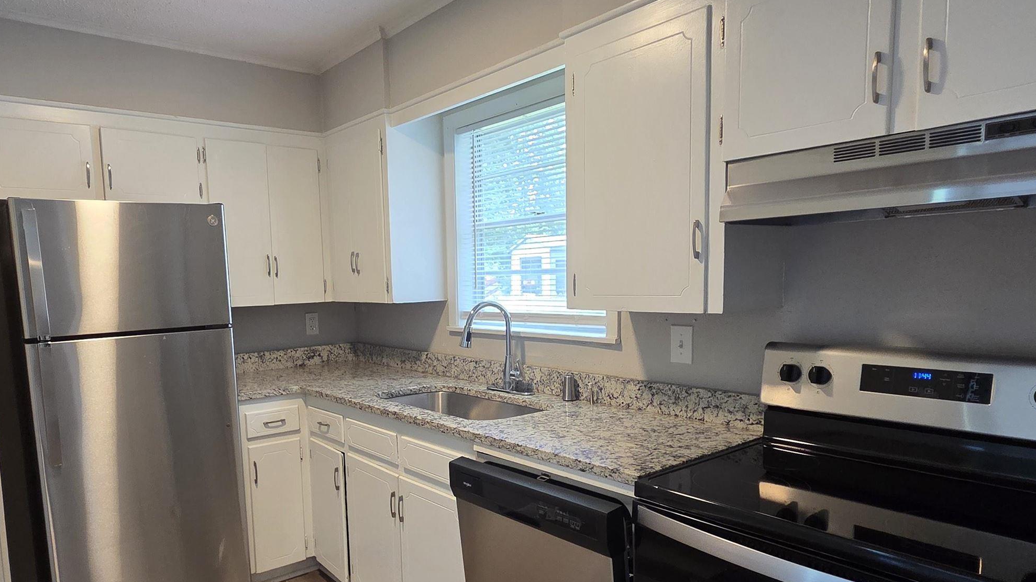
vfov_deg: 50.9
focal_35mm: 22
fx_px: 604
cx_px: 431
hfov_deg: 80.5
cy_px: 364
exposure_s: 1/60
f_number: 2.2
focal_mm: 2.2
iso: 320
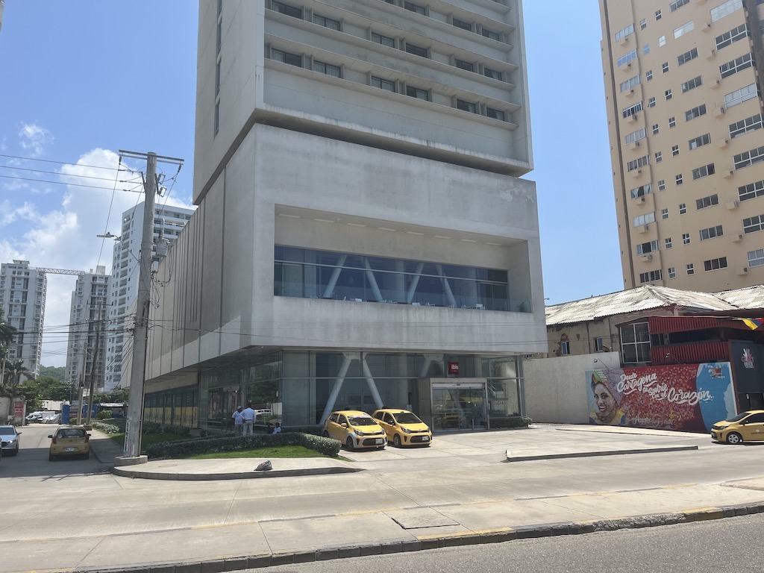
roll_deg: +1.1
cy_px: 286
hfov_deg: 67.3
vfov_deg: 53.1
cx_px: 382
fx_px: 574
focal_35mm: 26
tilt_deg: +11.1
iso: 50
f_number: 1.6
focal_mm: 5.1
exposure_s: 1/4484
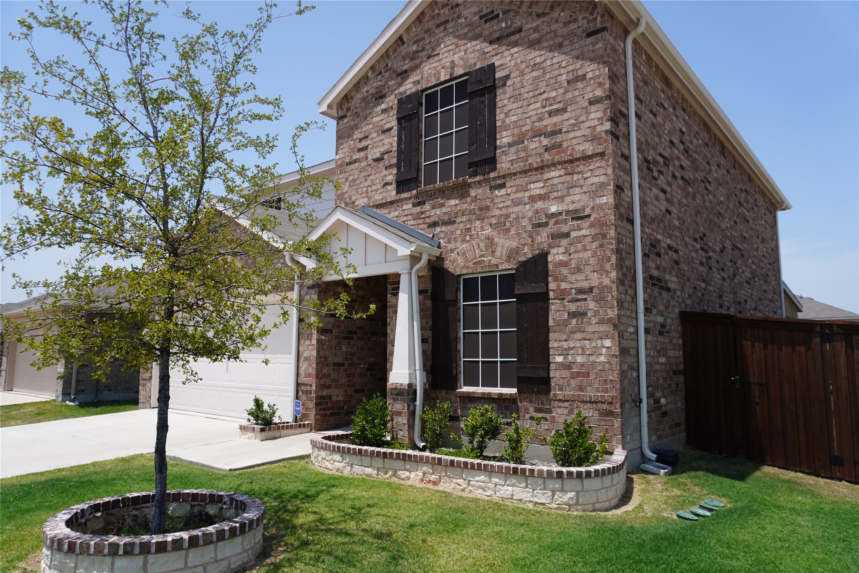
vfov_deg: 53.1
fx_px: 573
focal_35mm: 24
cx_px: 430
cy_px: 286
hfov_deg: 73.7
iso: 100
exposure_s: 1/800
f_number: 5
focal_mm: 16
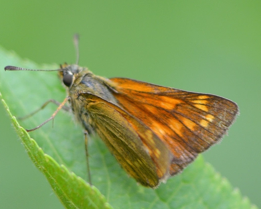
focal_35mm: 187
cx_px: 112
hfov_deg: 10.3
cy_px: 104
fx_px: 1444
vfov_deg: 8.3
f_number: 5
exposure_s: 1/400
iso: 400
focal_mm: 110
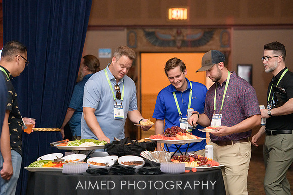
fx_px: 1075
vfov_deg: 10.4
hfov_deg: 15.5
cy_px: 97
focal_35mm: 132
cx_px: 145
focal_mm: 130
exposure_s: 1/250
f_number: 3.5
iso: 1250
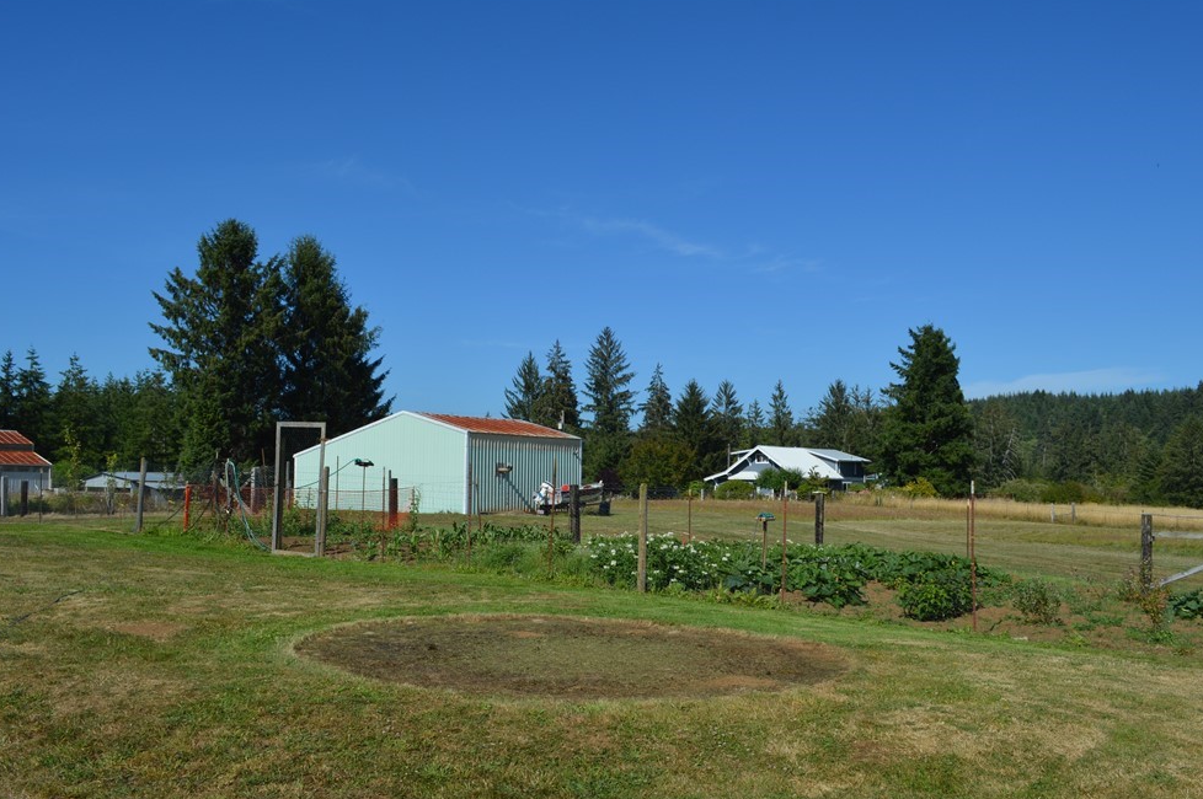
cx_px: 579
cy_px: 425
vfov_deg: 43.5
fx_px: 1001
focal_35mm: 30
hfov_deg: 62.0
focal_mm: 18
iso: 100
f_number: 8
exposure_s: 1/250
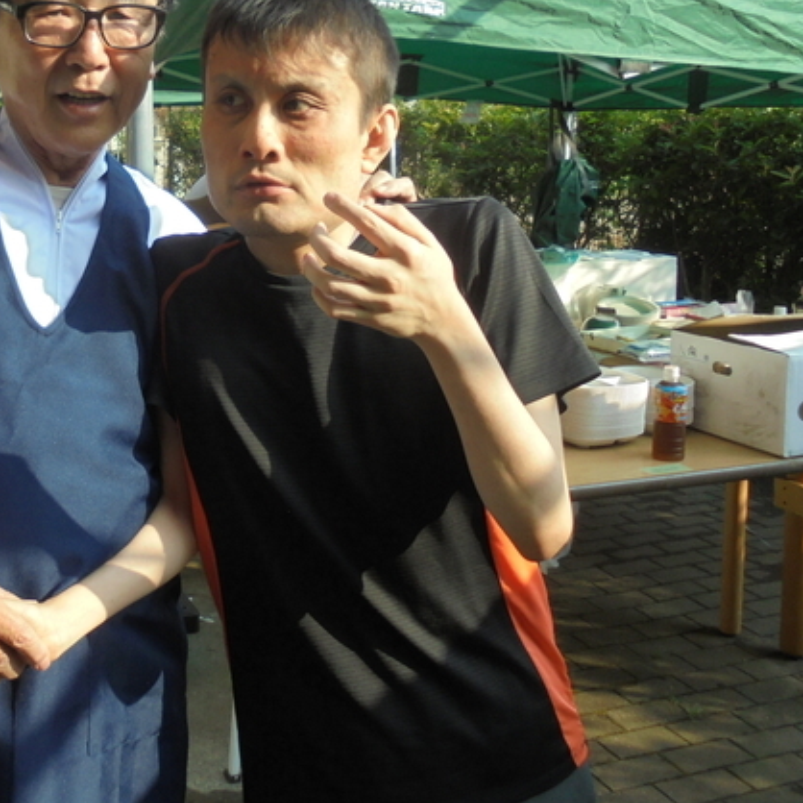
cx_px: 134
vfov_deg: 37.7
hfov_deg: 36.7
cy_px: 236
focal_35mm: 44
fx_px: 1155
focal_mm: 4.6
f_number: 3.5
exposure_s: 1/320
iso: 100
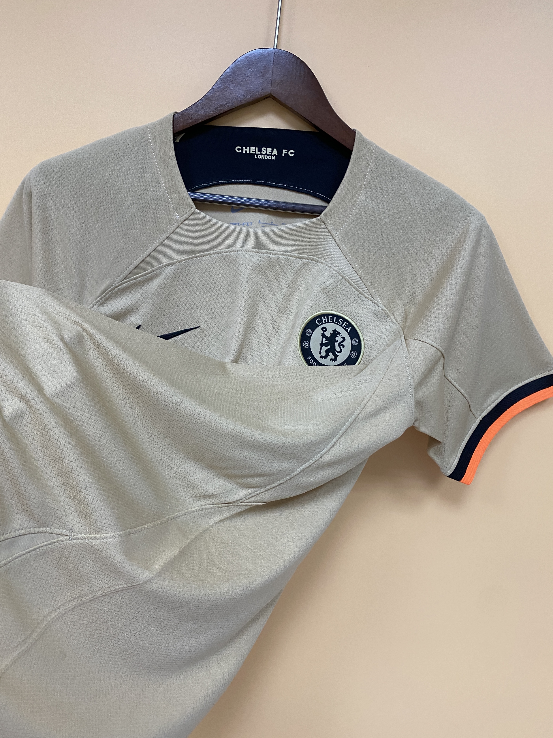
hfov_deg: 53.1
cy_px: 369
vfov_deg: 67.3
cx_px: 276
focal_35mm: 26
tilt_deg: -6.4
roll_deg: -1.3
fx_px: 554
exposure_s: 1/50
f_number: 1.8
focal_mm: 4.25
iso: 125
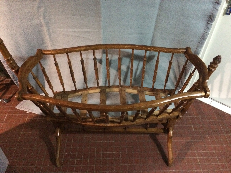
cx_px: 116
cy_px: 86
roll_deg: -0.4
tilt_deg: -44.1
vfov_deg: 48.2
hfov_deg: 61.7
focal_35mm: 29
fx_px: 194
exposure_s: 1/17
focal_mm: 4.15
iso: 800
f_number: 2.2
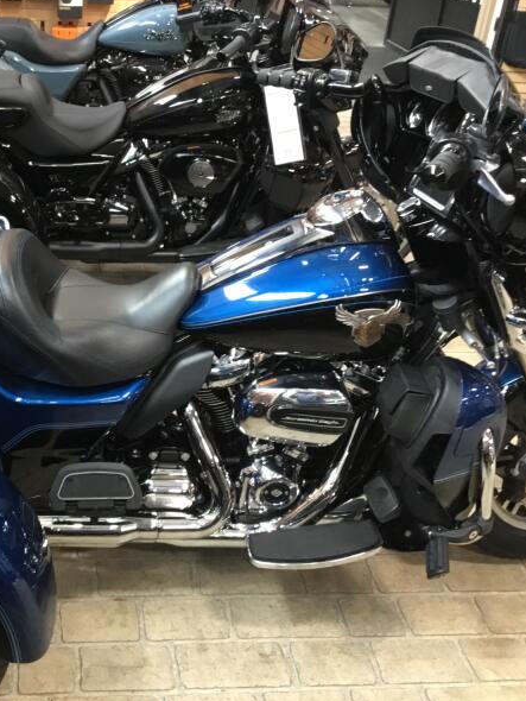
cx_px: 126
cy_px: 349
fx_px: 850
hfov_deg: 33.6
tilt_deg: -29.1
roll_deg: -4.1
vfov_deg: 44.8
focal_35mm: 42
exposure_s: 1/24
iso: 200
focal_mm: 3.3
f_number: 2.4
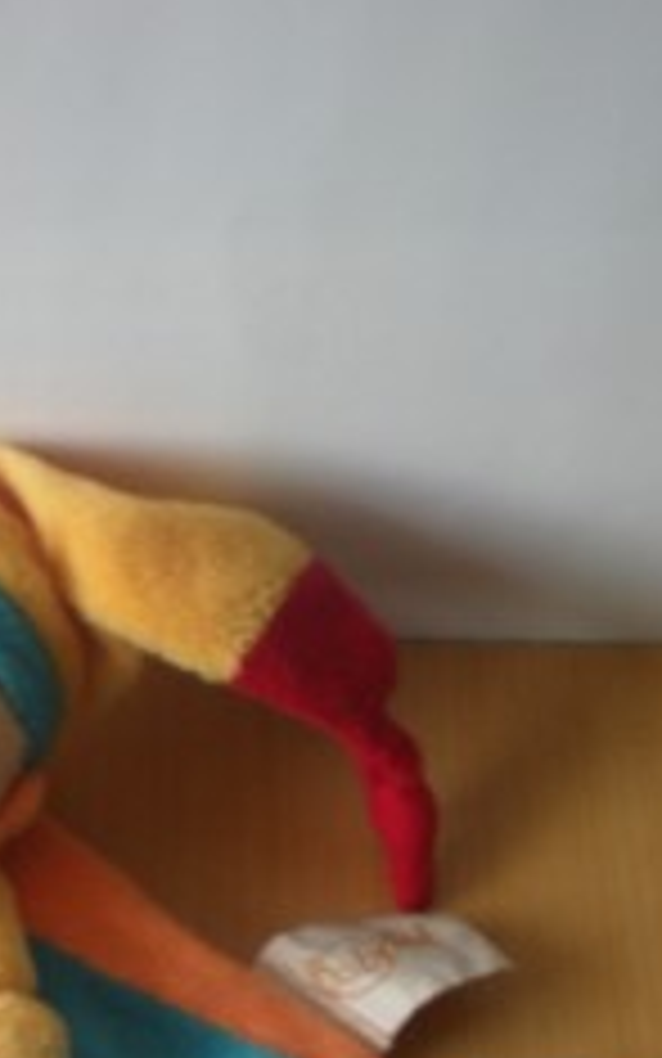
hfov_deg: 14.3
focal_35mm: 89
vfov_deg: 22.6
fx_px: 2568
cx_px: -95
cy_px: 990
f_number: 3.1
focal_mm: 6.3
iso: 64
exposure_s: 1/5.3
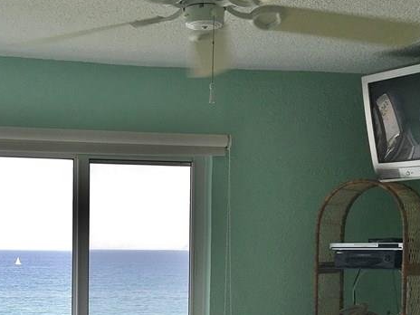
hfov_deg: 29.9
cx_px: 122
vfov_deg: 22.4
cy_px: 283
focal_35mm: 64
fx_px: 777
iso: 25
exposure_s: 1/137
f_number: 2.2
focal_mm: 4.15
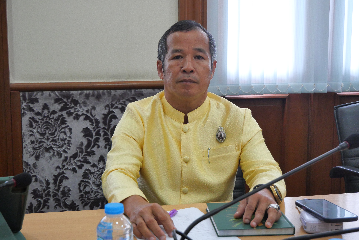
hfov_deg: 38.9
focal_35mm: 51
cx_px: 180
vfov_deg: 26.5
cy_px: 120
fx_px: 509
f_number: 5
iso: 2000
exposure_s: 1/60
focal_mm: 25
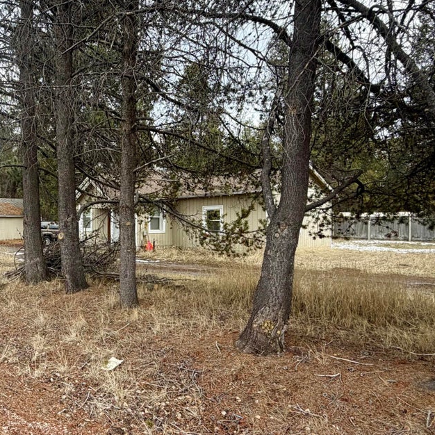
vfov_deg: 59.1
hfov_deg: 54.8
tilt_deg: -0.7
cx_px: 84
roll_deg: -0.9
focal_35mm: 27
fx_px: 384
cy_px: 218
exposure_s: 1/122
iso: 64
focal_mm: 2.22
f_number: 2.2
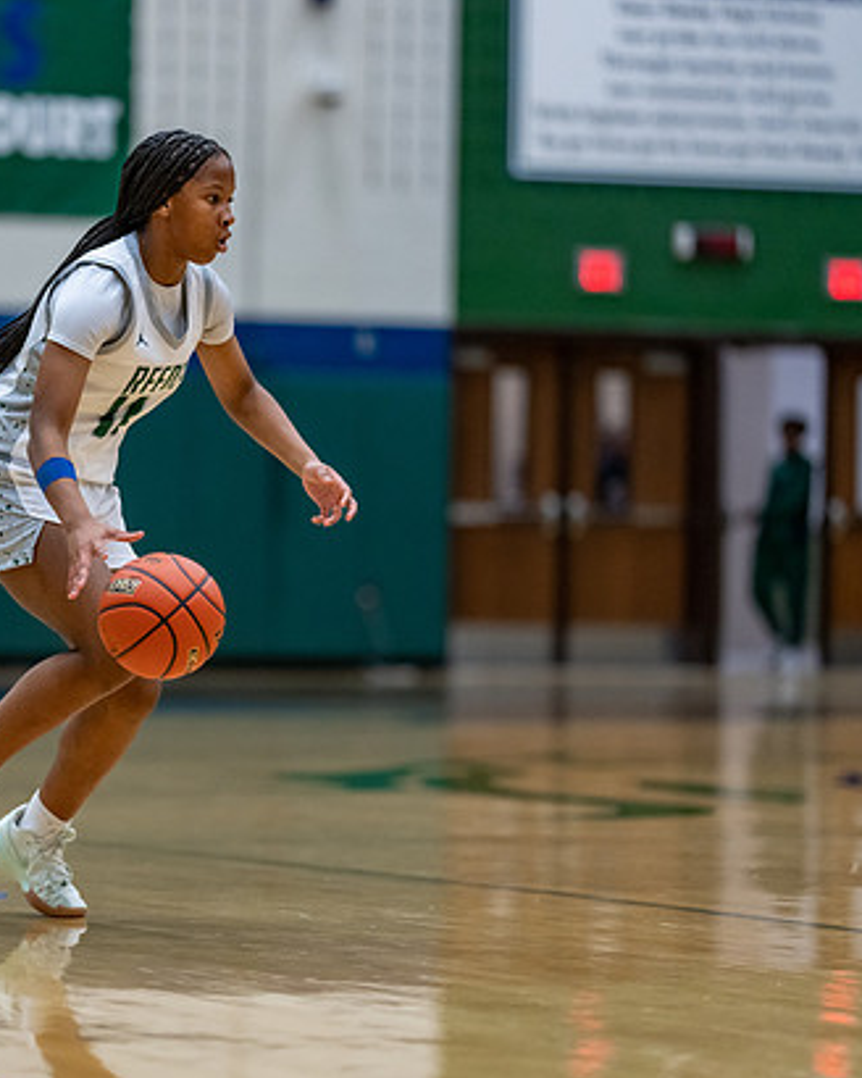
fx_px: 6123
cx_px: 158
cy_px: 542
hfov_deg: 8.0
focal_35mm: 192
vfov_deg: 10.1
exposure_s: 1/1250
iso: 2000
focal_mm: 135
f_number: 1.8
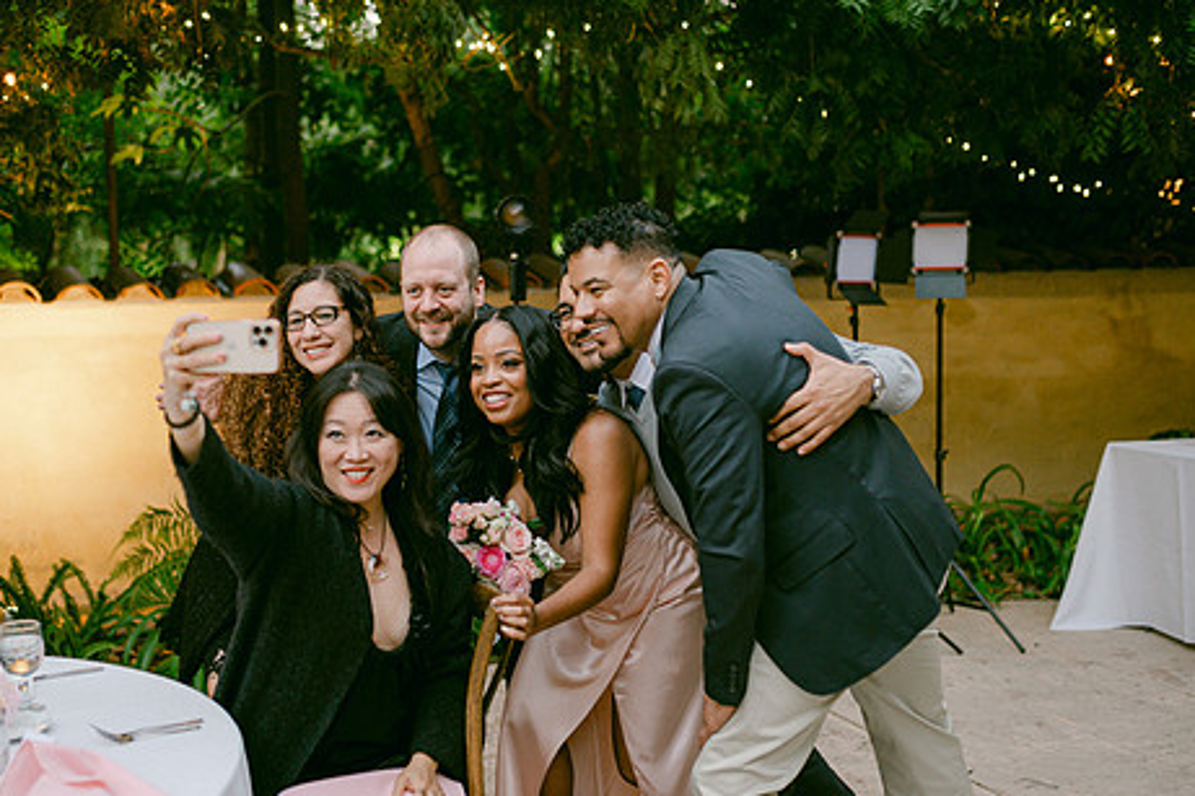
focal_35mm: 44
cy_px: 404
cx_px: 459
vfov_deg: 30.5
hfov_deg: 44.2
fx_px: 1460
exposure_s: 1/250
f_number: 1.8
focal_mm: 35
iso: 800
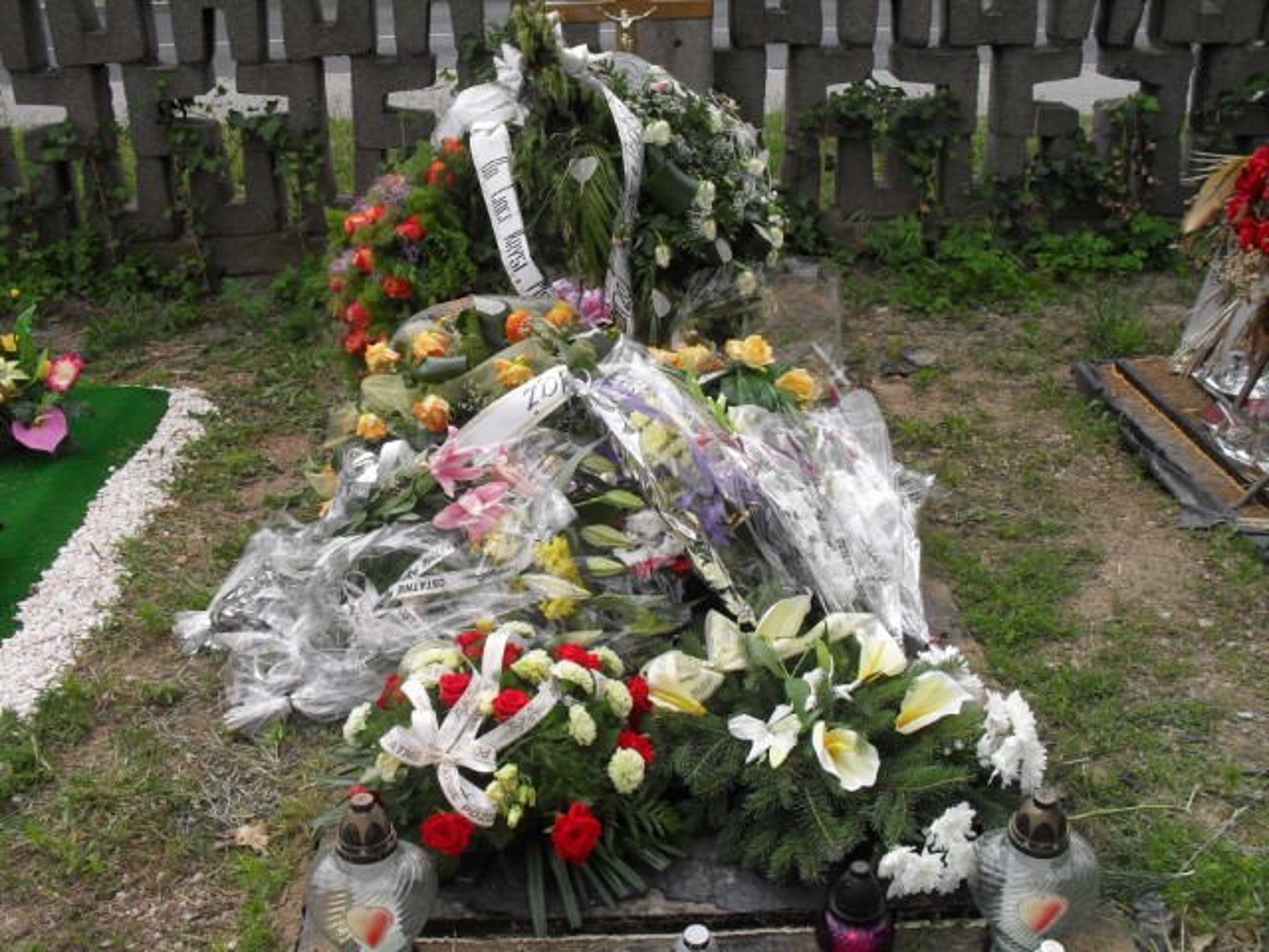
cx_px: 634
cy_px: 476
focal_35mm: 35
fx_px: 1283
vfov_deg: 40.7
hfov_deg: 52.6
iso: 100
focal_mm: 6.3
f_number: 8.4
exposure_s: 1/125
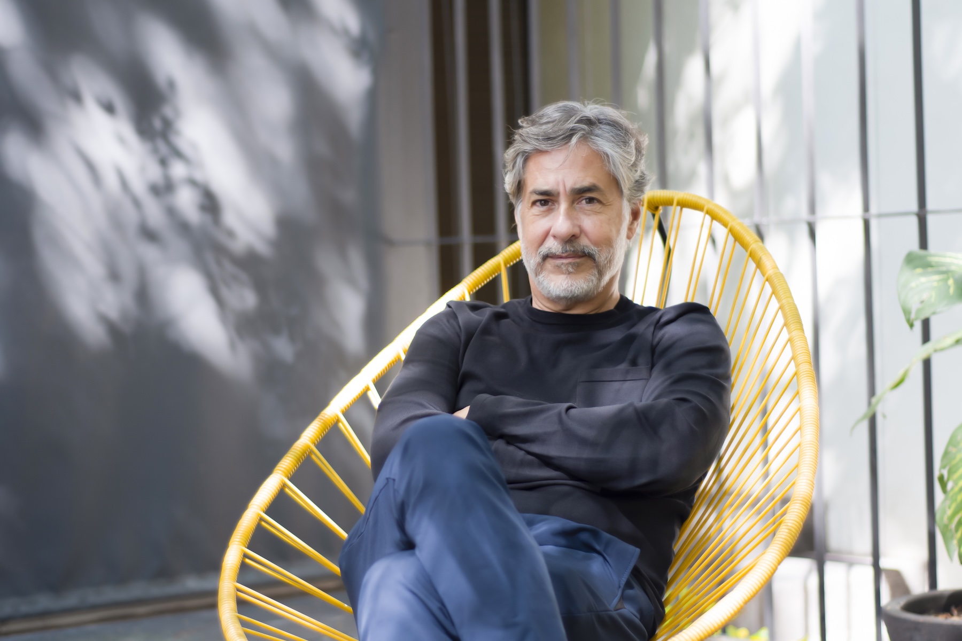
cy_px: 320
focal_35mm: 75
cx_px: 481
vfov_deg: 18.2
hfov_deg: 27.0
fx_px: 2004
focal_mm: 50
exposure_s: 1/160
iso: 80
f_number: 1.8
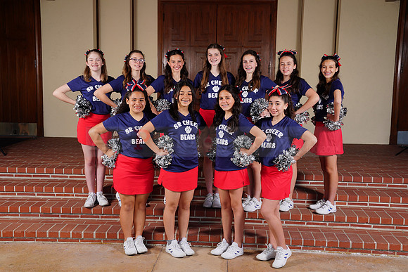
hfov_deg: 46.4
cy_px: 136
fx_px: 476
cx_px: 204
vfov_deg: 31.9
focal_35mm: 42
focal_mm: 42
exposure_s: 1/200
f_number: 6.3
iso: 200
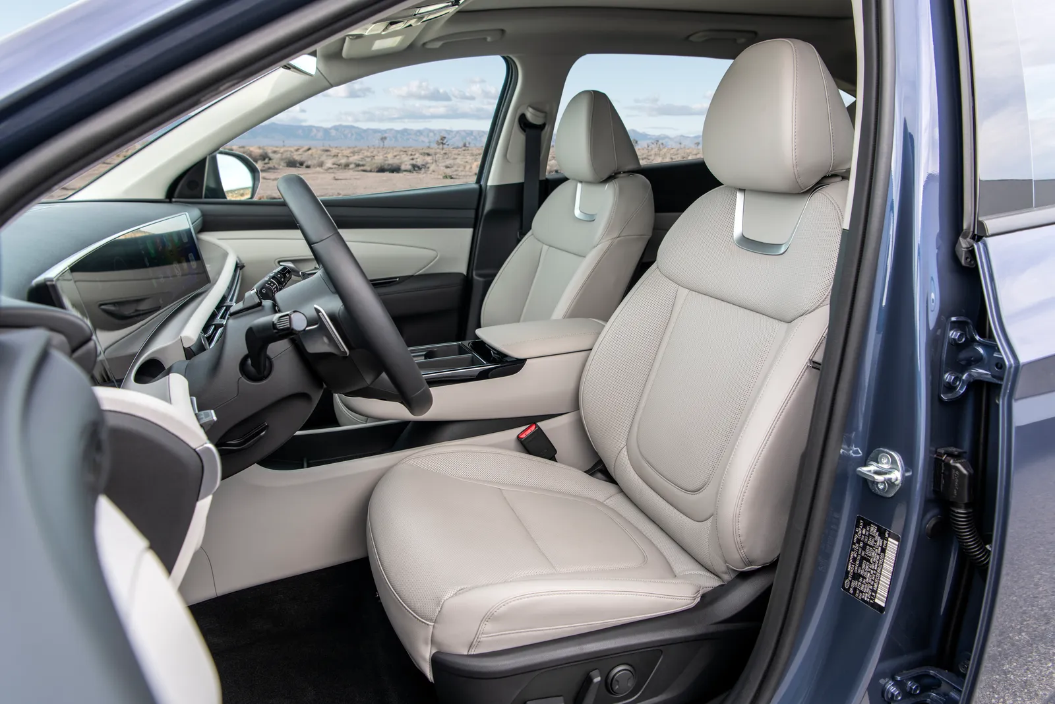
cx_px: 528
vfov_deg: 53.1
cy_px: 352
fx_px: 703
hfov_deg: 73.7
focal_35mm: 24
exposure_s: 1/80
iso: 100
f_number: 5
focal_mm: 24
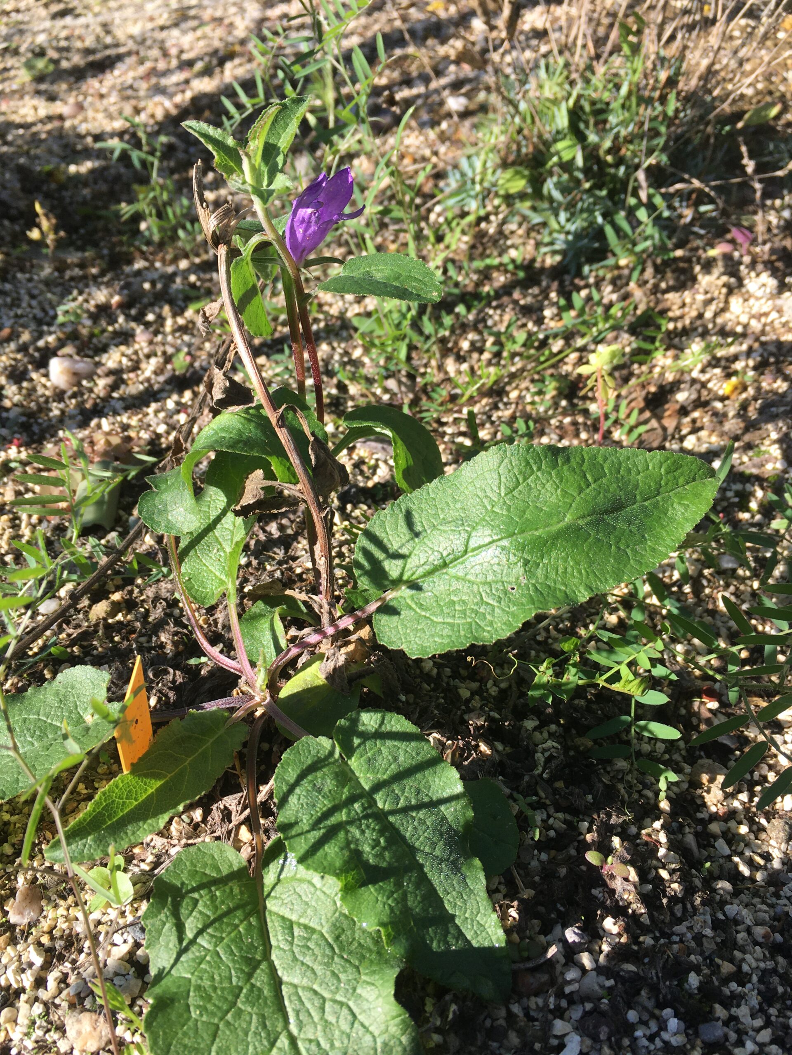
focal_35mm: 29
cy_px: 528
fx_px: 885
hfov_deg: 48.2
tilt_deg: -45.1
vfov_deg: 61.7
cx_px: 396
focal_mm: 4.15
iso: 25
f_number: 2.2
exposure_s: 1/657
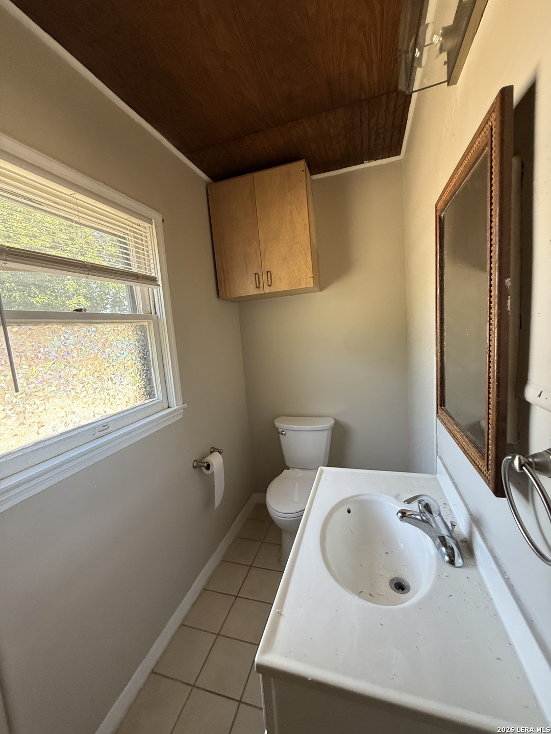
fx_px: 297
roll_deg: +4.4
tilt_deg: -6.8
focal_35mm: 14
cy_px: 367
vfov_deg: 102.1
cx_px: 276
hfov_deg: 85.7
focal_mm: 2.22
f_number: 2.2
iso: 320
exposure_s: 1/94
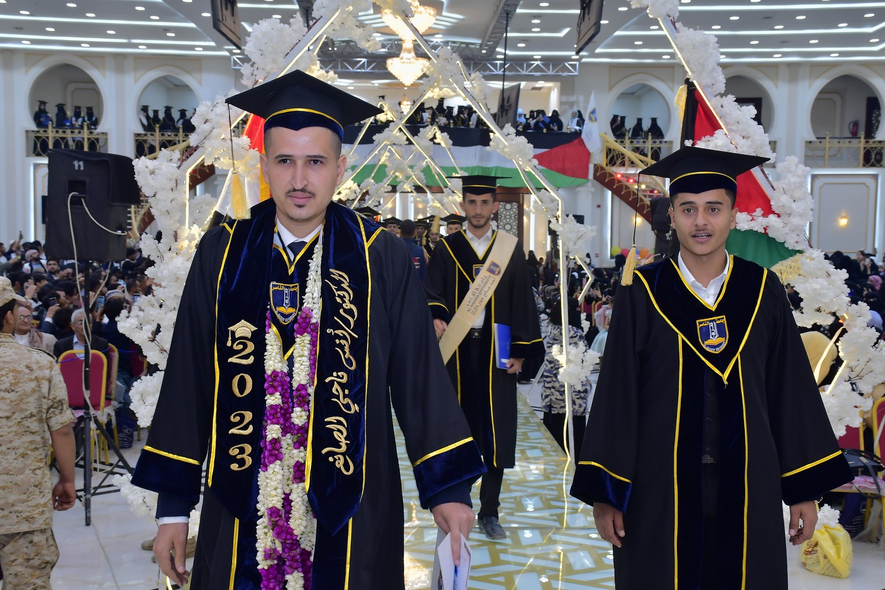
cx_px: 442
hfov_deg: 38.2
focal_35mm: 52
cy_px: 295
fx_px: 1278
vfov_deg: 26.0
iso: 640
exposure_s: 1/60
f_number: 5
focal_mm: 35
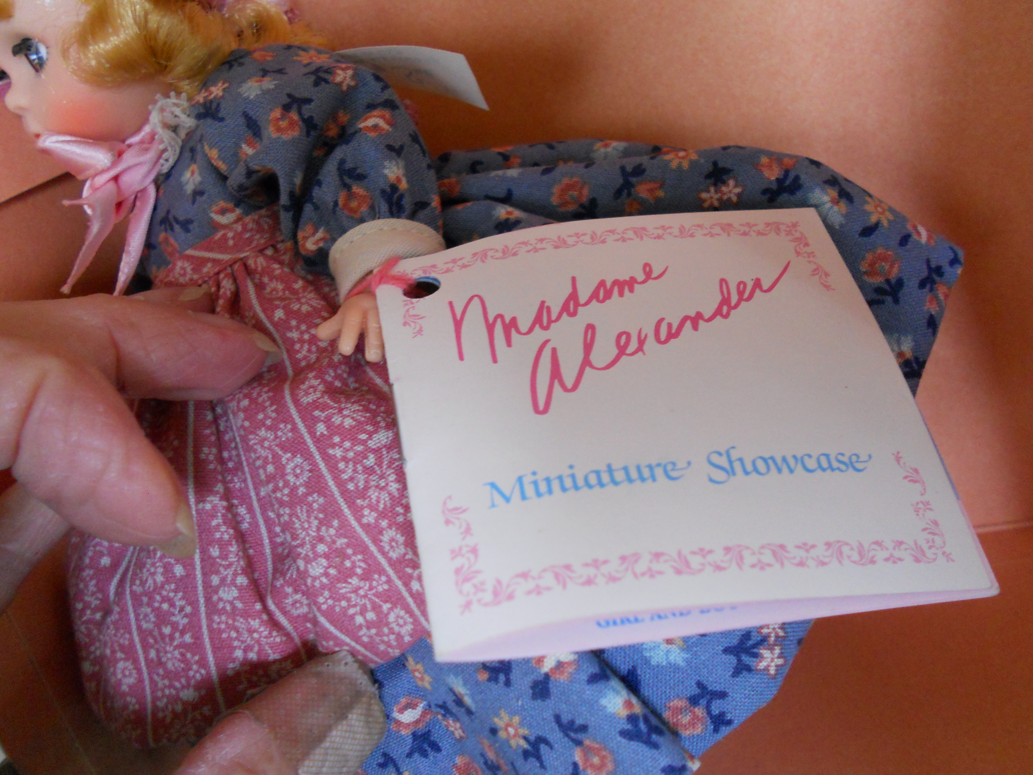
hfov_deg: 56.8
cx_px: 516
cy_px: 388
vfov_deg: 44.2
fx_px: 955
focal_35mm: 32
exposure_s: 1/30
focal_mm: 5.8
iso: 400
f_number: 3.5
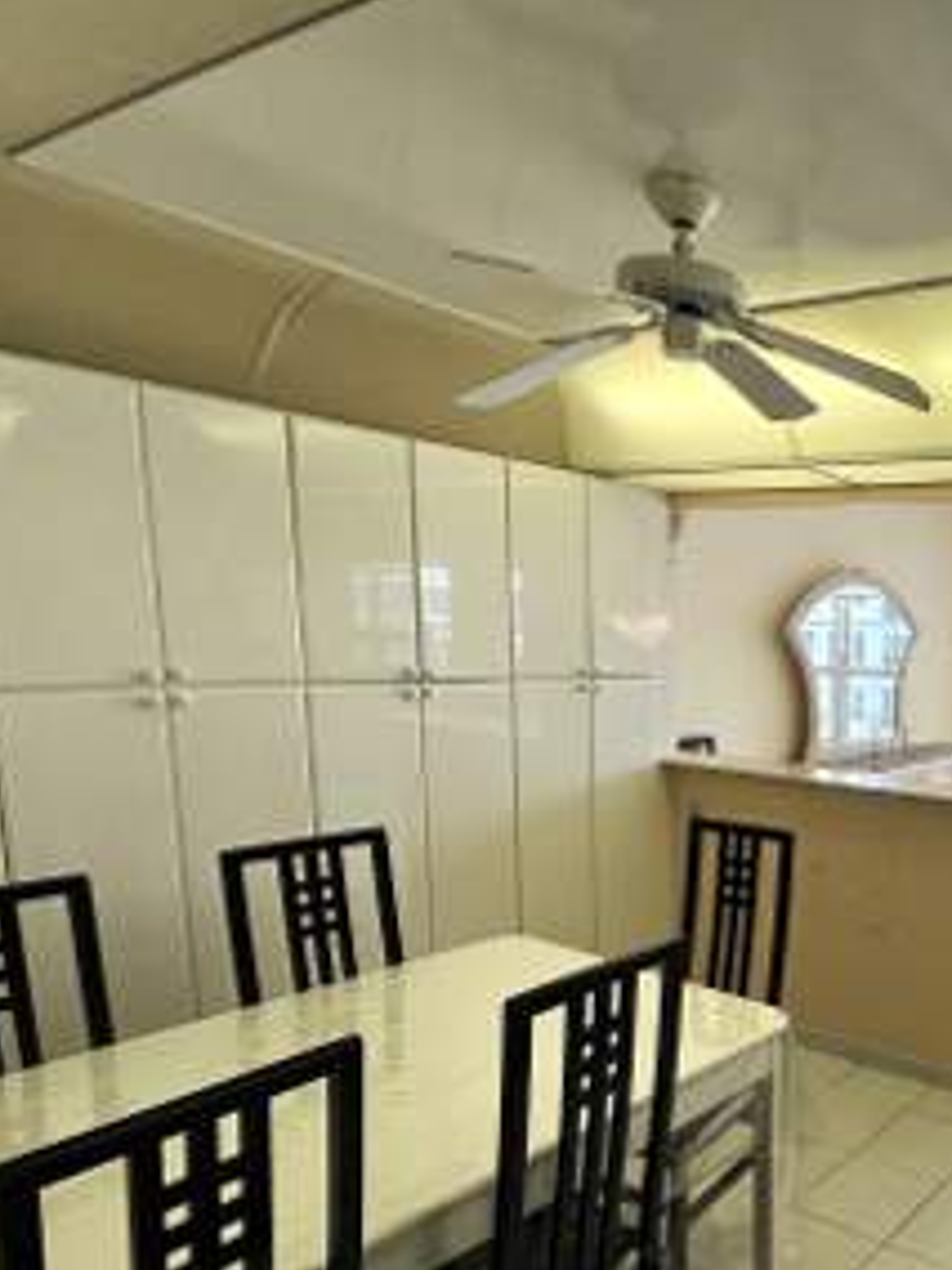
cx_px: 988
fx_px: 807
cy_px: 792
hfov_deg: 48.2
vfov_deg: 75.1
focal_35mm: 22
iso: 80
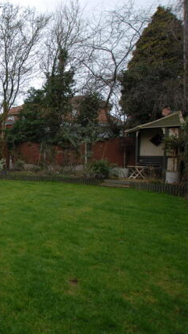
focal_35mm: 24
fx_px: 213
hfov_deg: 37.7
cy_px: 166
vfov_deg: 76.3
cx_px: -30
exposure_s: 1/80
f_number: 4.5
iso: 100
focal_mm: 10
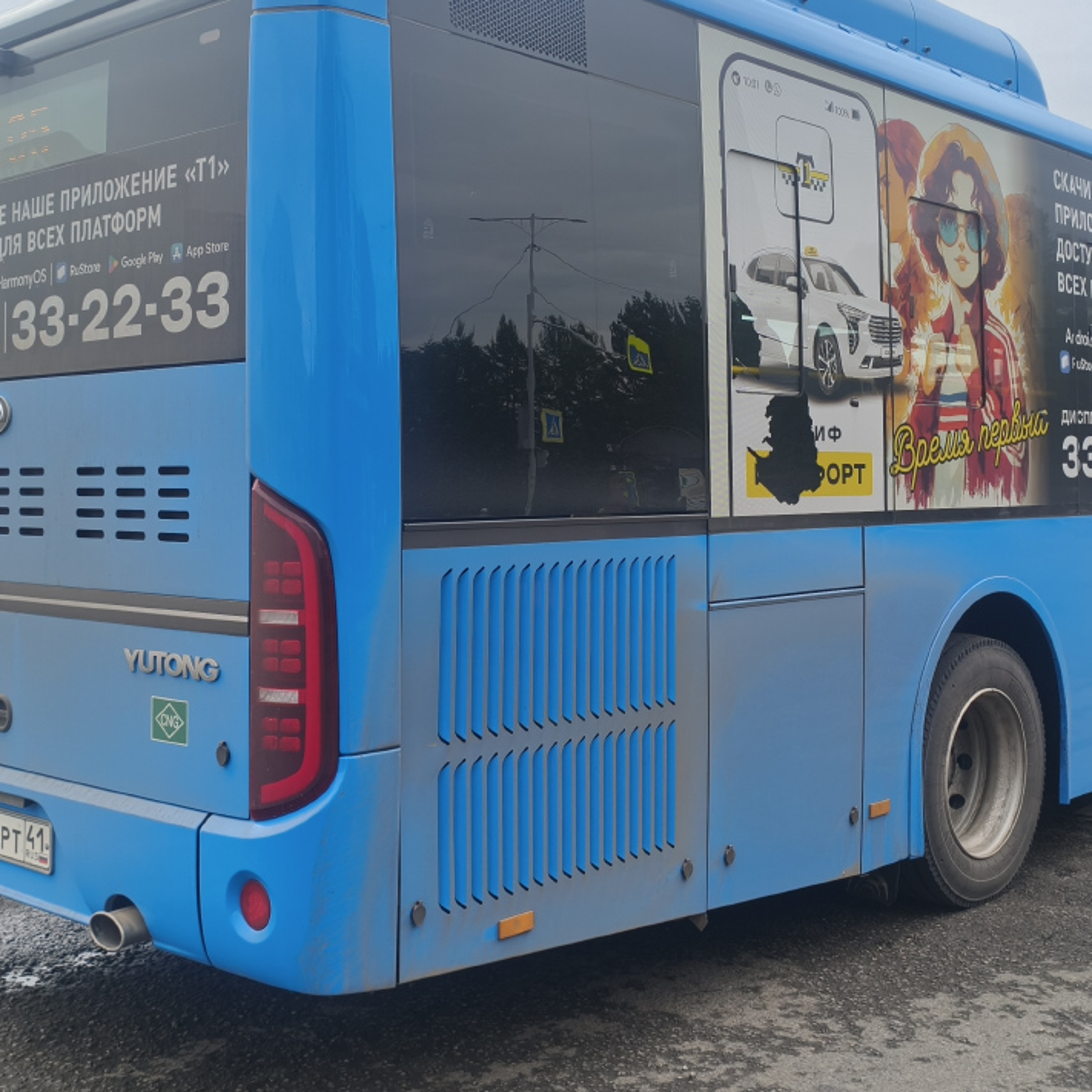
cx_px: 608
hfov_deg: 40.0
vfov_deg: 39.9
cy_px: 466
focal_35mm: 42
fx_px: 1499
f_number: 1.5
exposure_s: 1/626
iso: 80
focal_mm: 4.94
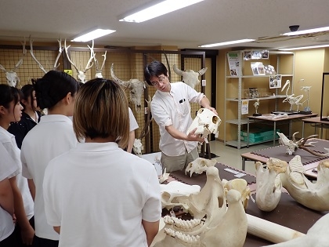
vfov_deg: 46.8
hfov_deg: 60.0
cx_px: 164
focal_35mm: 30
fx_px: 285
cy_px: 124
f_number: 2.3
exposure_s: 1/125
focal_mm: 5.4
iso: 125
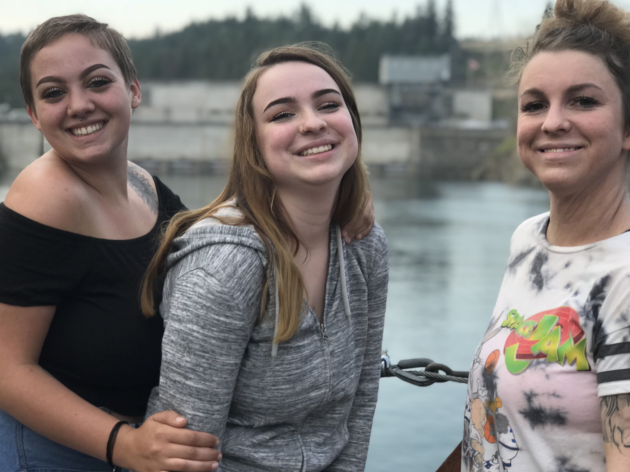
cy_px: 219
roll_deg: -2.0
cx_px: 302
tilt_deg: -5.1
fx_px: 1165
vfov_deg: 22.9
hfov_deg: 30.3
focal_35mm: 64
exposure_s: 1/160
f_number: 2.8
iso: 20
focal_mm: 6.6
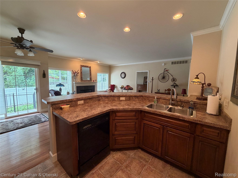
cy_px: 89
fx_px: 96
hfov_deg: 102.1
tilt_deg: -5.3
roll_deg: -0.1
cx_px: 119
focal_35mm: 14
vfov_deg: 85.7
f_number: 2.2
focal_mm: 2.22
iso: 320
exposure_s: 1/60
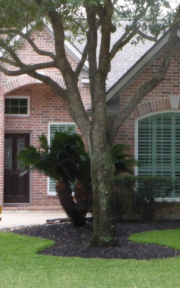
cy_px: 119
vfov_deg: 17.4
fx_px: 943
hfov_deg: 10.9
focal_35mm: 120
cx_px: 148
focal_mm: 9
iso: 320
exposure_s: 1/60
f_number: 8
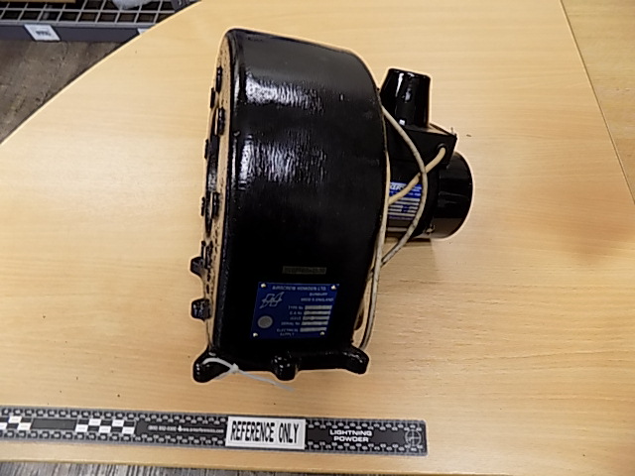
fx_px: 422
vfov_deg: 58.9
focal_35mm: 23
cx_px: 318
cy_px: 238
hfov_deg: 73.9
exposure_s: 1/30
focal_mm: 4
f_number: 3.1
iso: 180
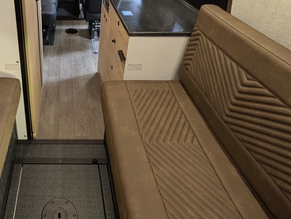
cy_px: 44
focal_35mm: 29
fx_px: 244
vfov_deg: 45.9
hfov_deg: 57.2
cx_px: 59
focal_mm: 2.35
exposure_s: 1/50
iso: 393
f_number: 2.2
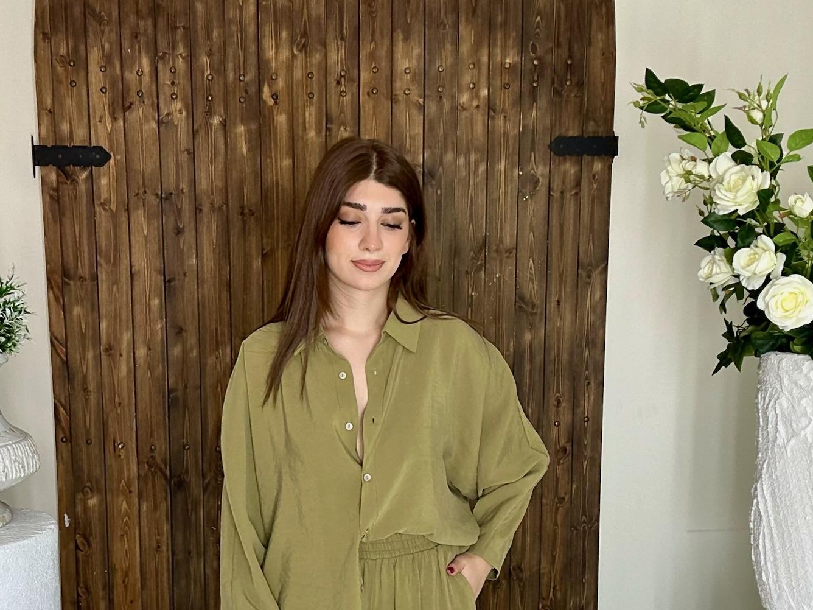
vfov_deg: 30.8
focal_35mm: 46
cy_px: 485
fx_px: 1080
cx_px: 349
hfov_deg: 41.1
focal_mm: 2.69
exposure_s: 1/100
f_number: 1.9
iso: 32
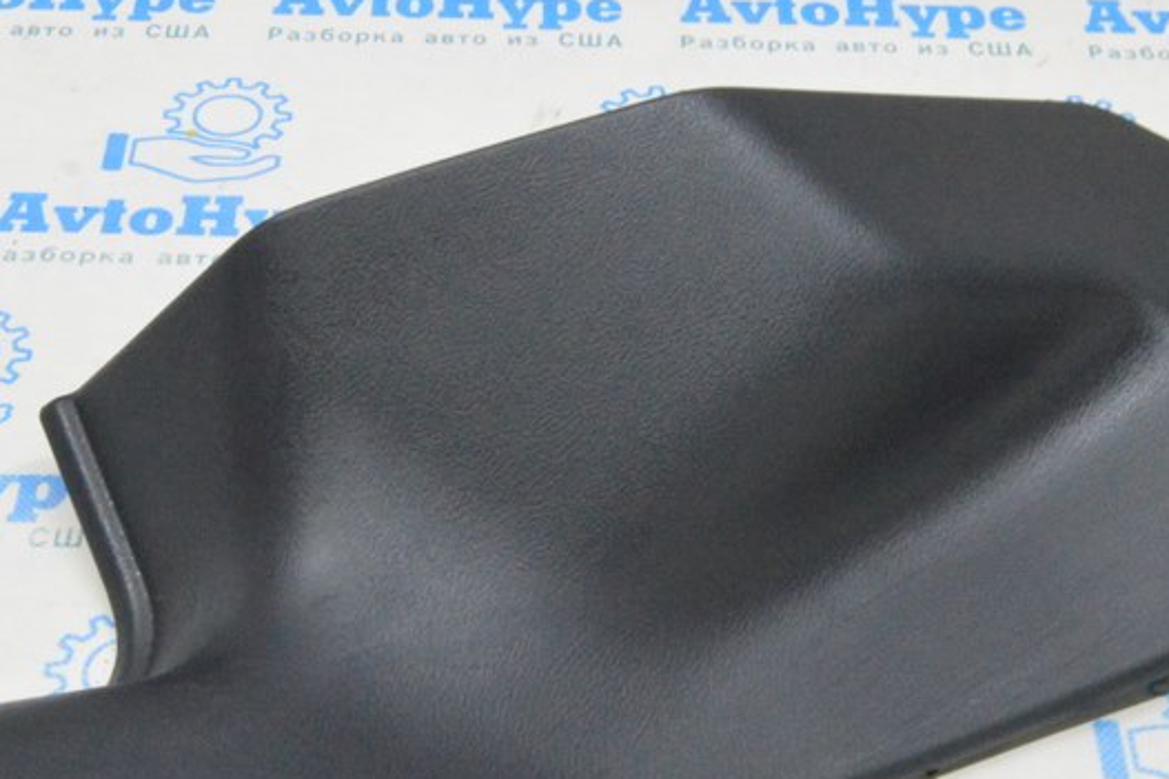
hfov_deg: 30.1
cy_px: 443
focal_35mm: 67
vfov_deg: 20.3
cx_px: 586
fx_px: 2174
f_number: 20
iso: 6400
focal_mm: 23
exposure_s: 1/15
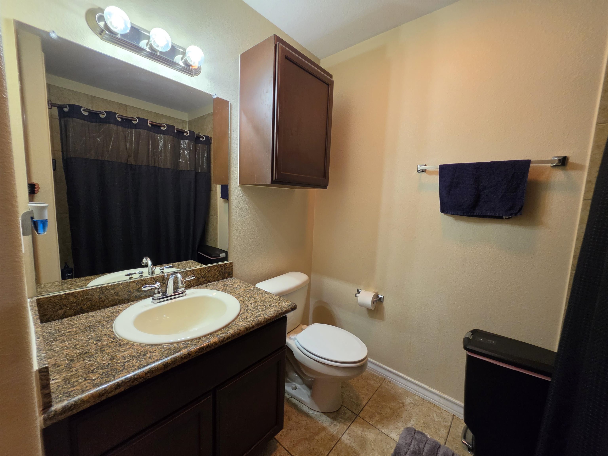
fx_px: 228
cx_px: 304
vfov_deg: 89.9
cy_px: 228
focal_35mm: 13
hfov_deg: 106.2
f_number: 1.9
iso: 160
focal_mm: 2.2
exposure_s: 1/60
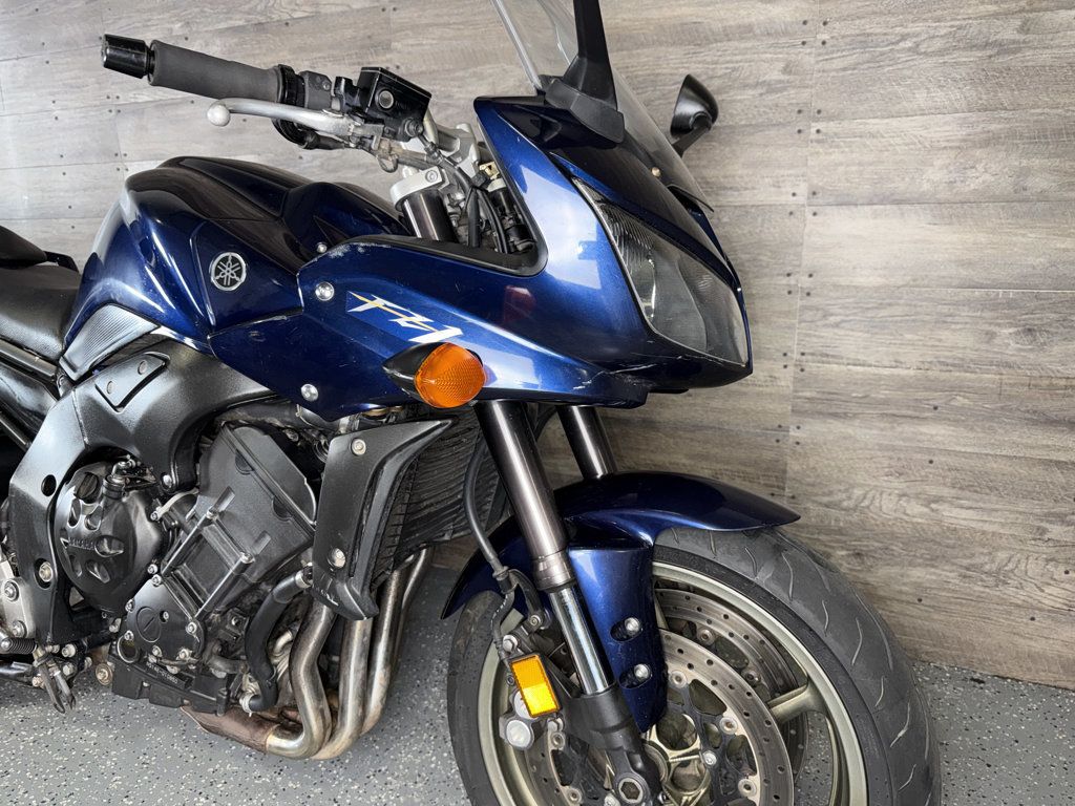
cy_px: 403
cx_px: 538
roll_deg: +1.3
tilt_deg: -13.4
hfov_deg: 71.6
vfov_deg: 56.8
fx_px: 745
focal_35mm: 24
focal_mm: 6.76
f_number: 1.78
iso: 80
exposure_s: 1/31
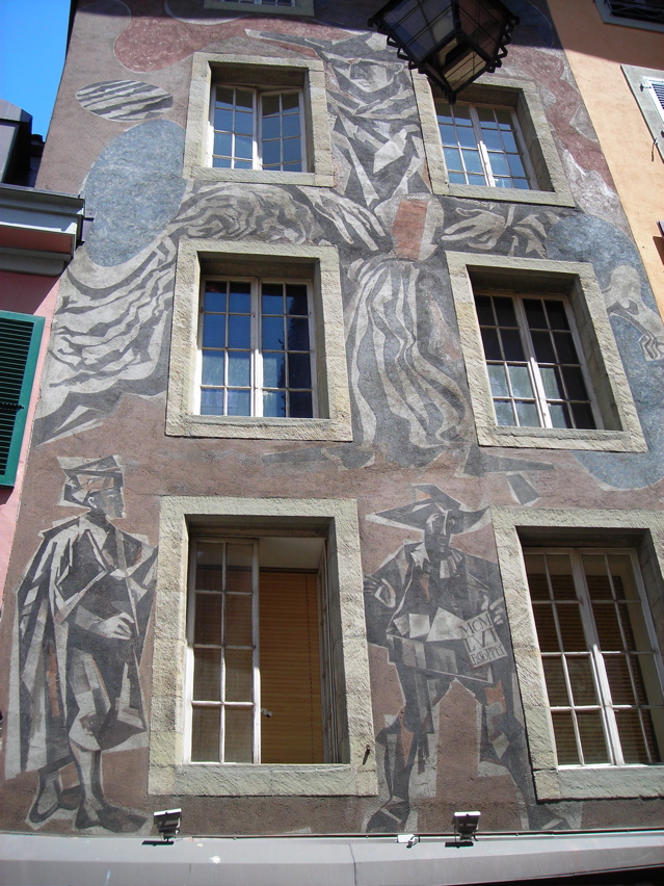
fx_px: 972
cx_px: 332
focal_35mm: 38
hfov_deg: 37.7
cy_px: 443
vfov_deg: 49.0
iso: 50
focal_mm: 6.3
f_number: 3.2
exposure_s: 1/341
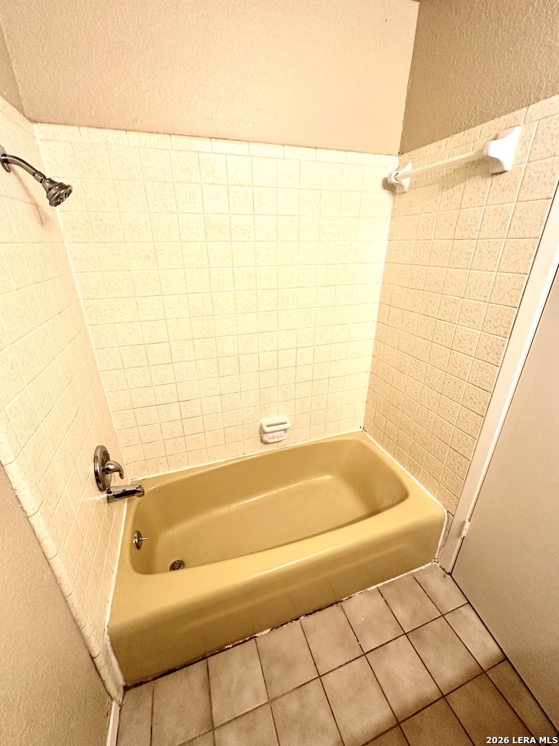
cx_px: 280
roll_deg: +0.8
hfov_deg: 85.7
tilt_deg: -23.4
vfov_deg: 102.1
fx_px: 301
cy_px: 373
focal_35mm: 14
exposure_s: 1/60
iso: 160
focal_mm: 2.22
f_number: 2.2
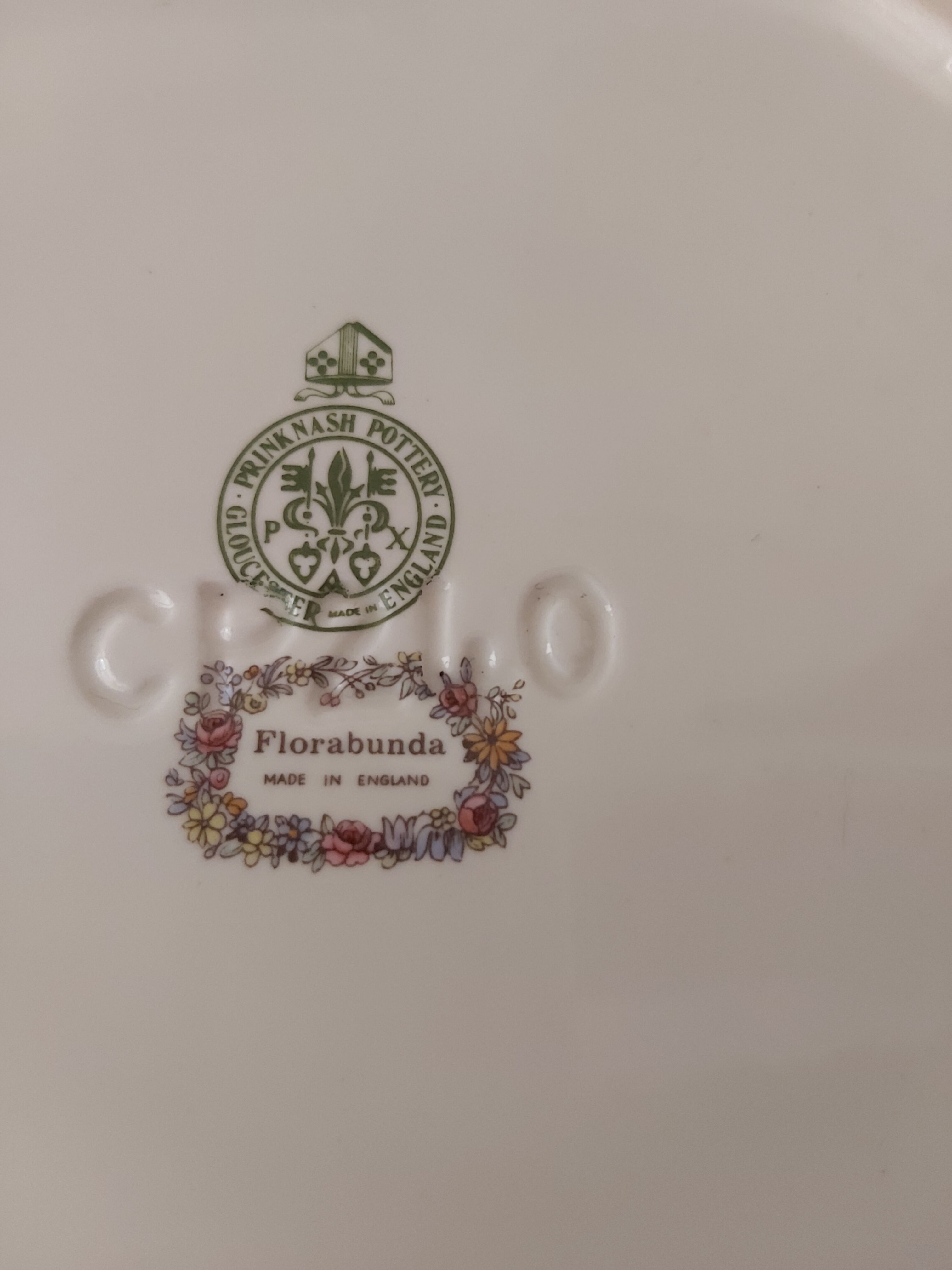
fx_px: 953
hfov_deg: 53.1
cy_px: 635
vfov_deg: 67.3
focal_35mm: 26
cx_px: 476
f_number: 1.7
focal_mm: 3.92
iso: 500
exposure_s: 1/24
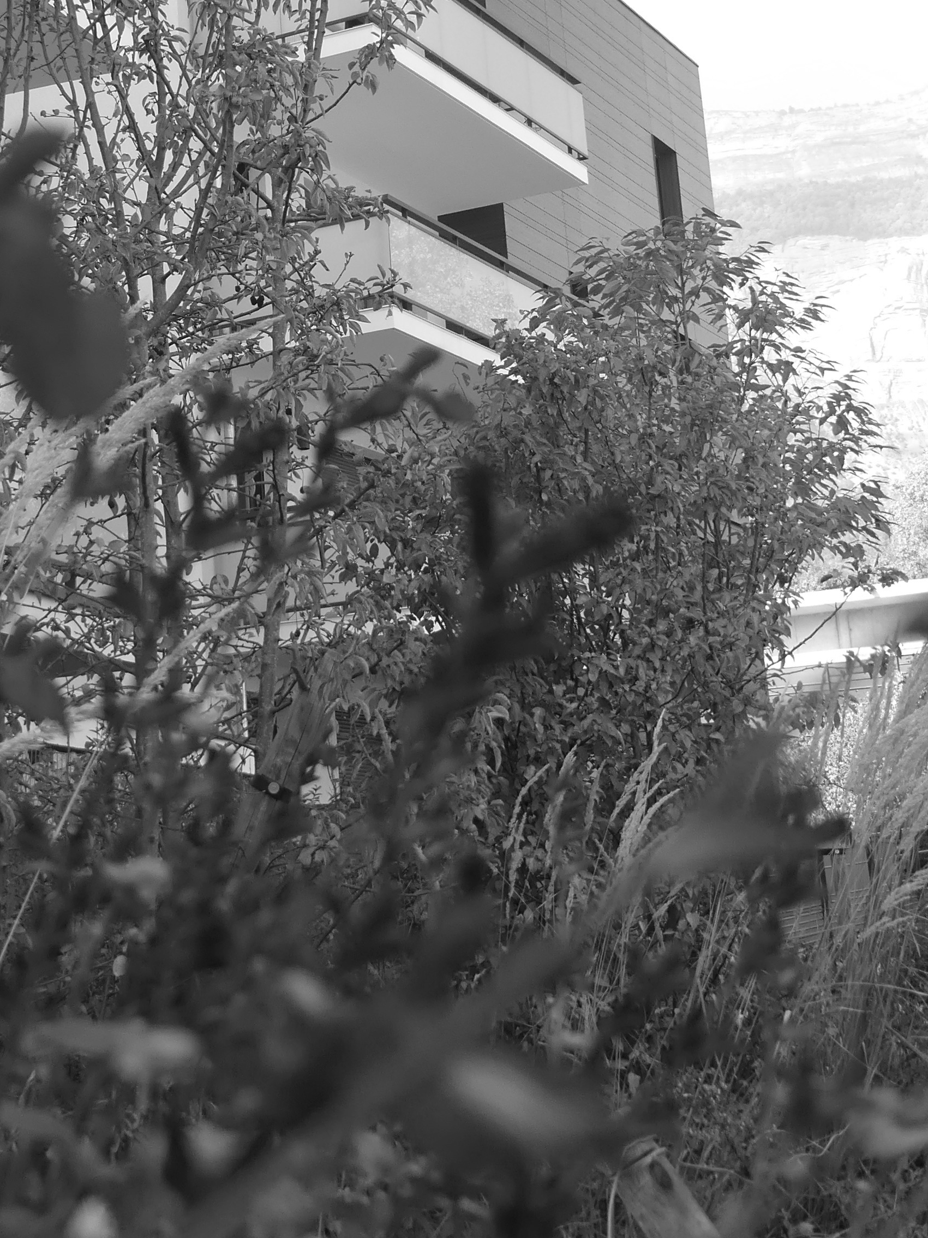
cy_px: 194
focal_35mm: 67
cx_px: 218
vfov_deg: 28.2
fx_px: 2396
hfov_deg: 21.7
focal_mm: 6.8
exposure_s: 1/320
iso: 100
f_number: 3.2
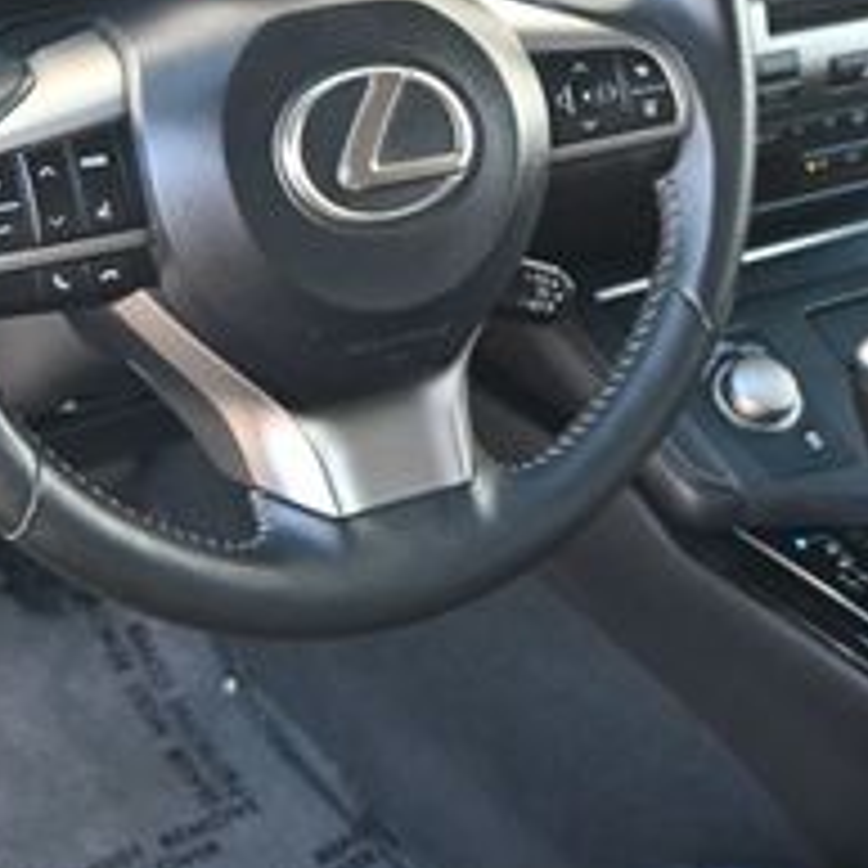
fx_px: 2281
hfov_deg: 21.5
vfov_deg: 21.5
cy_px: 382
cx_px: 517
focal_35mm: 80
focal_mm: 19
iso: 400
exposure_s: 1/125
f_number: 3.8
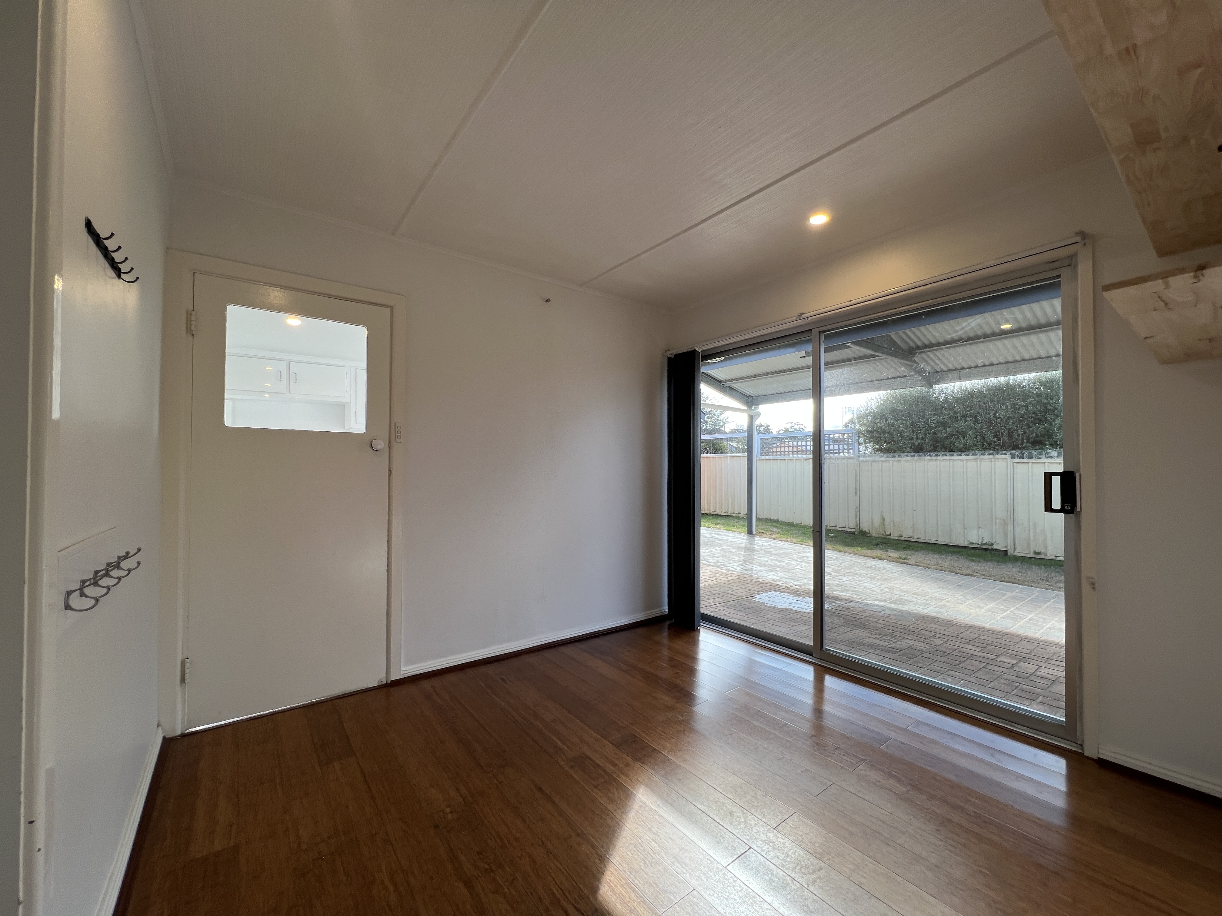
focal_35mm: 13
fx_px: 459
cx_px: 611
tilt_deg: +0.4
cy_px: 458
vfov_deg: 89.9
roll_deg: -0.4
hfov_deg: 106.2
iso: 32
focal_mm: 1.57
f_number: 1.8
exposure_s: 1/155
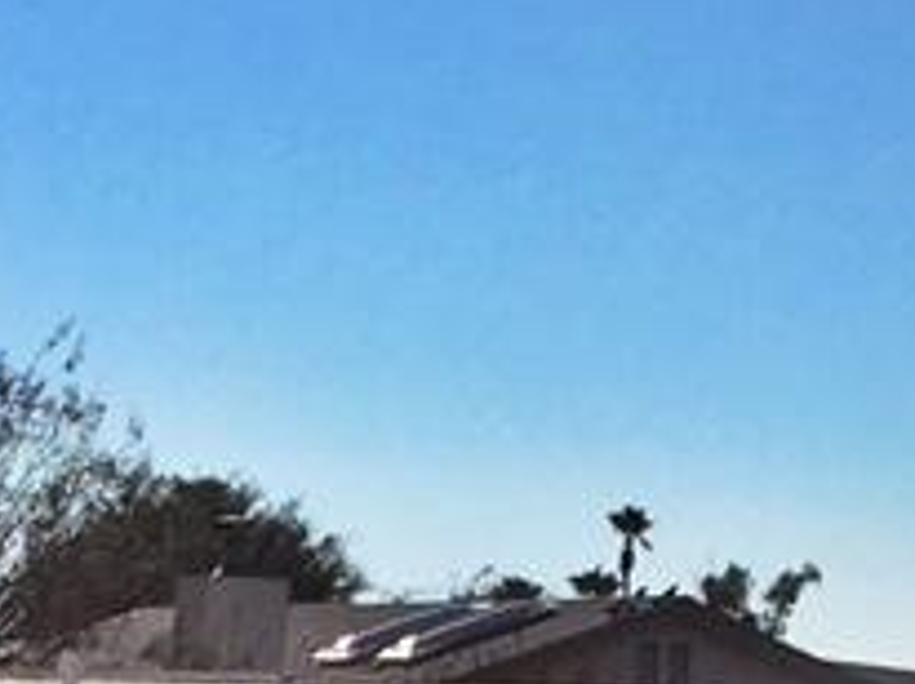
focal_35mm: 230
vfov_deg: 6.1
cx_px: -626
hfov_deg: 8.4
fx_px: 6072
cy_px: 1857
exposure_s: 1/4950
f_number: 2.2
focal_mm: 4.15
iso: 32
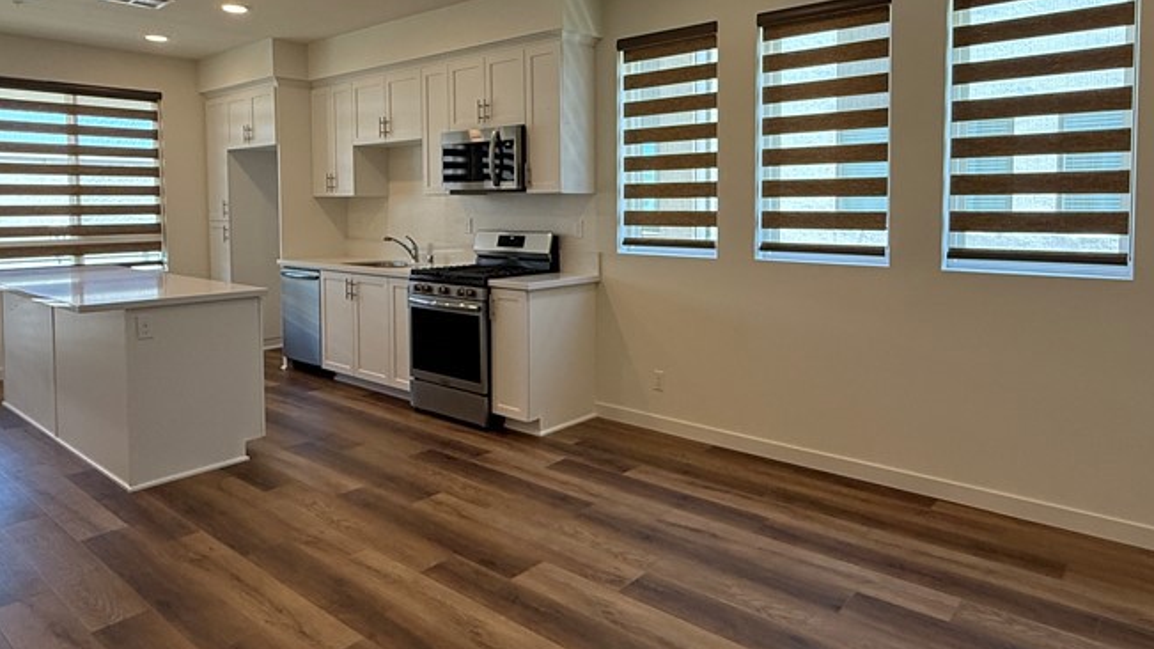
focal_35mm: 24
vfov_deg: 47.2
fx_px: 734
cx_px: 620
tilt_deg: -3.2
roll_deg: +0.1
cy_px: 238
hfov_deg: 76.2
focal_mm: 2.22
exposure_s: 1/120
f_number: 2.2
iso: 160
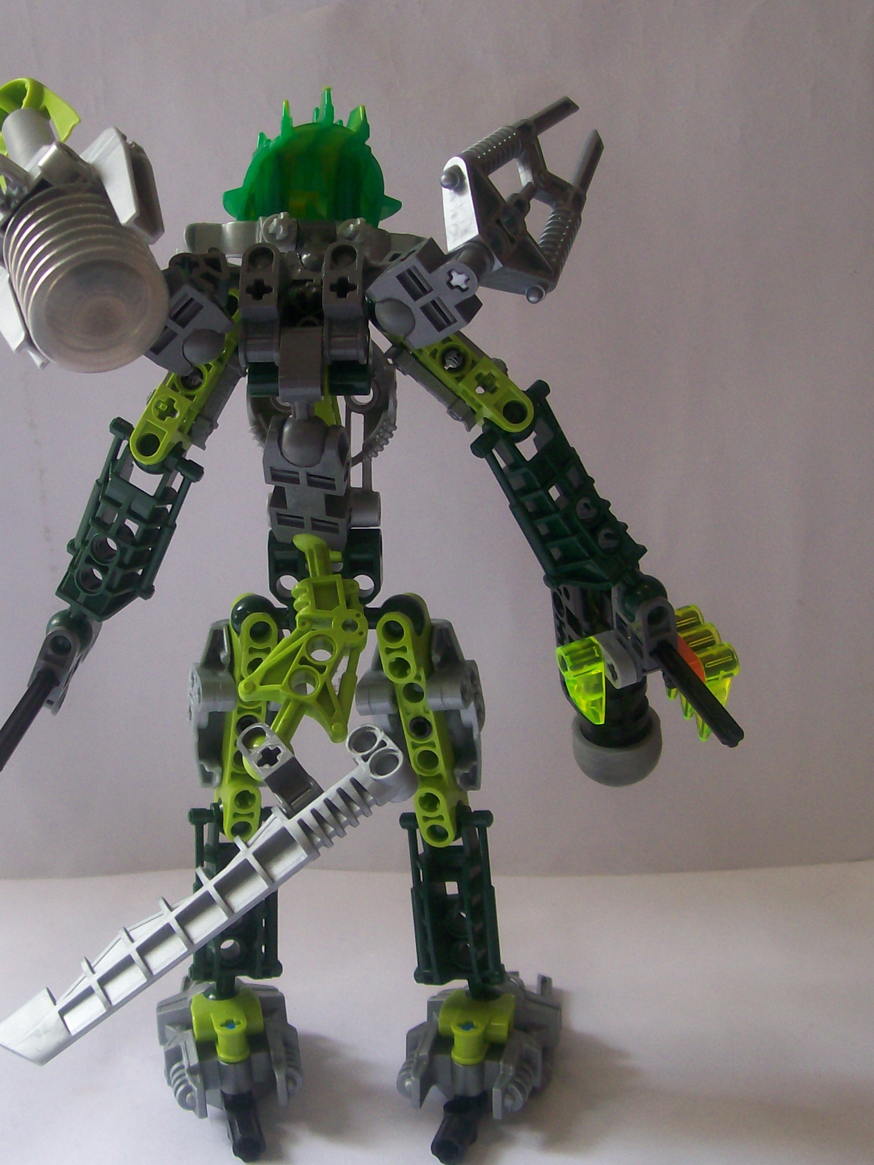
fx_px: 1649
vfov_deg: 38.9
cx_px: 229
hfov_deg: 29.3
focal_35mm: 49
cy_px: 583
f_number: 2.7
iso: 80
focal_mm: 6
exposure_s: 1/76.6
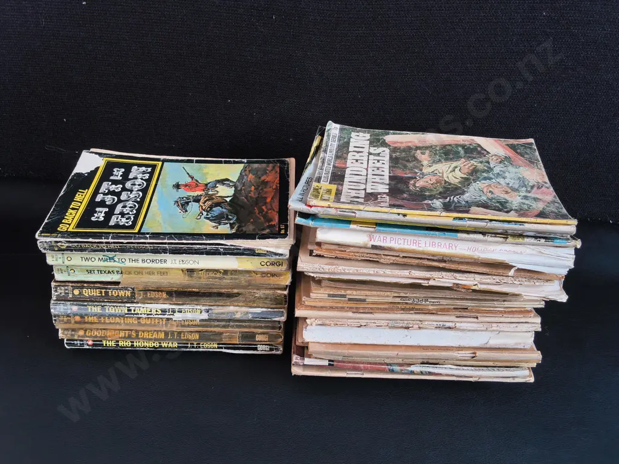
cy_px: 232
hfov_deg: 65.3
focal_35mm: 27
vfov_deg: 51.4
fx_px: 483
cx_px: 310
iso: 40
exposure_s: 1/100
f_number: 2
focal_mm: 2.87
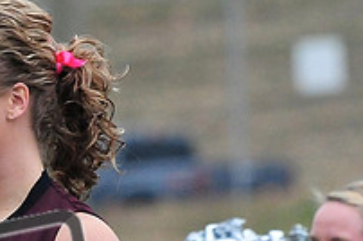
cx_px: -117
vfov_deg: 1.6
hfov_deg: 2.4
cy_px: 310
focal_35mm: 861
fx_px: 8668
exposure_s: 1/800
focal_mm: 200
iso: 1250
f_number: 4.5
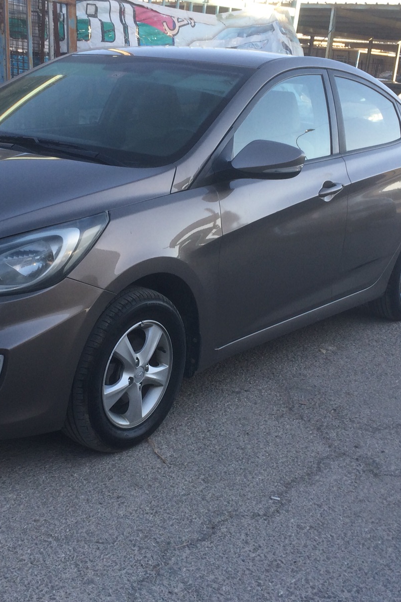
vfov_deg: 41.1
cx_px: 155
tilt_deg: -16.9
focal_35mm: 48
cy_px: 304
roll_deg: -4.5
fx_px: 802
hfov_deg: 28.0
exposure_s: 1/360
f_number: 2.2
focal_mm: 4.15
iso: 32
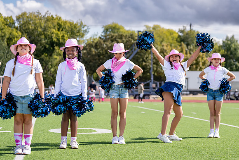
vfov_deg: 13.6
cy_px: 72
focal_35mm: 101
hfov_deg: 20.2
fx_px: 667
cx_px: 160
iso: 250
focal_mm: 70
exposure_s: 1/4000
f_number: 2.8
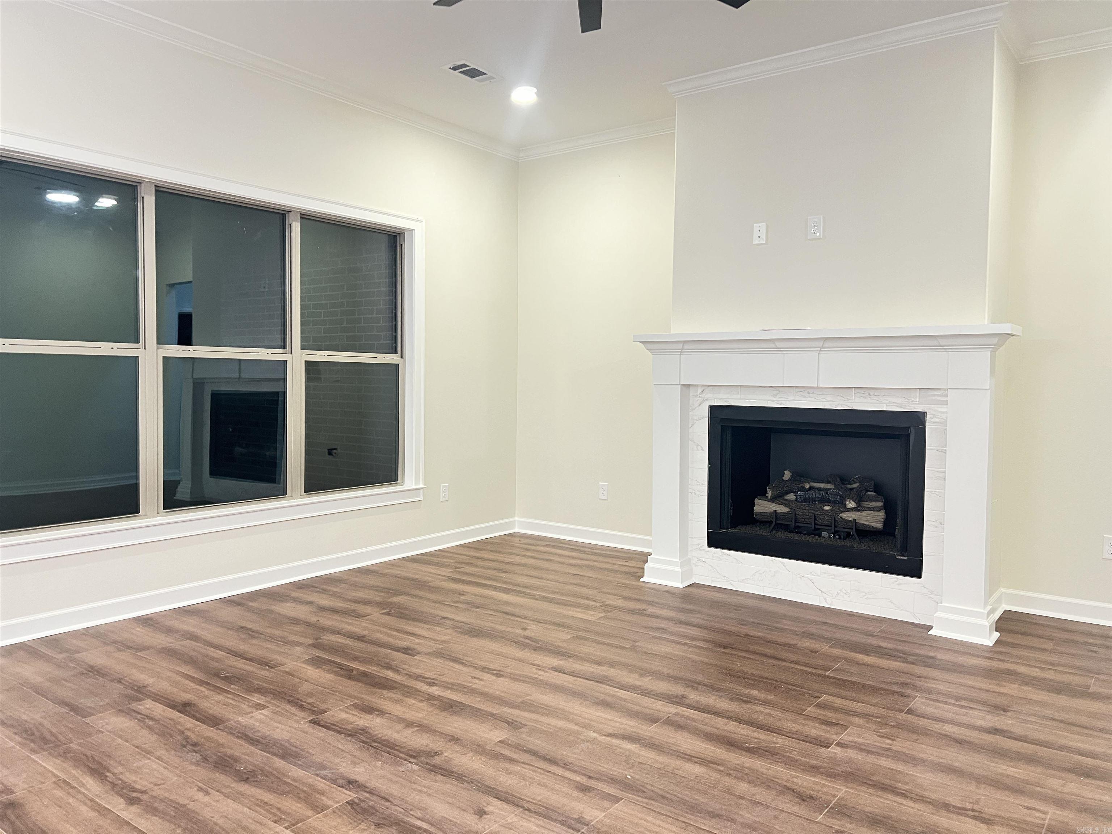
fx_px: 835
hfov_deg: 67.3
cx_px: 556
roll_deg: -1.0
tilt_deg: -2.6
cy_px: 417
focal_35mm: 26
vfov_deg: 53.1
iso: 320
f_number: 1.5
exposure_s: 1/60
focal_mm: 5.7
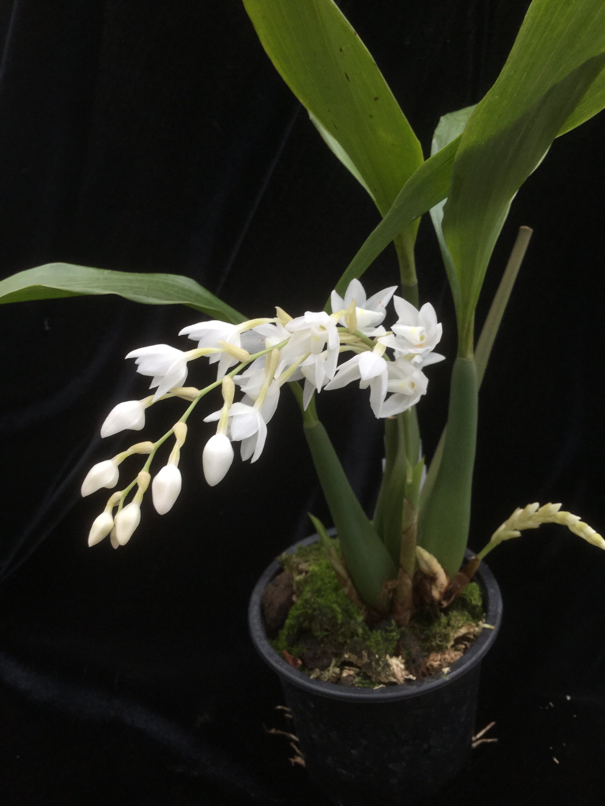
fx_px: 722
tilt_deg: -28.7
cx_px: 302
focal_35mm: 31
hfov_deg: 45.4
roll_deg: -2.7
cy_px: 403
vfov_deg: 58.4
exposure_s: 1/33
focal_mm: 3.3
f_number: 2.4
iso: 40
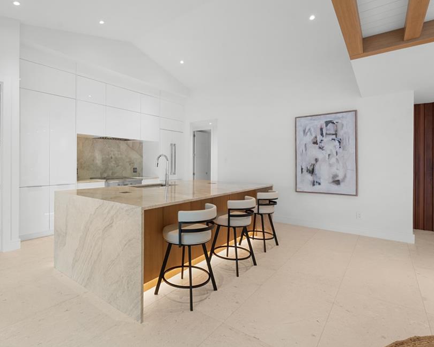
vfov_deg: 69.1
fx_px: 252
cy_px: 166
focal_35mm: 20
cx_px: 180
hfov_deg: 80.8
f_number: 8
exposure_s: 1
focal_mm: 16.5
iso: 100
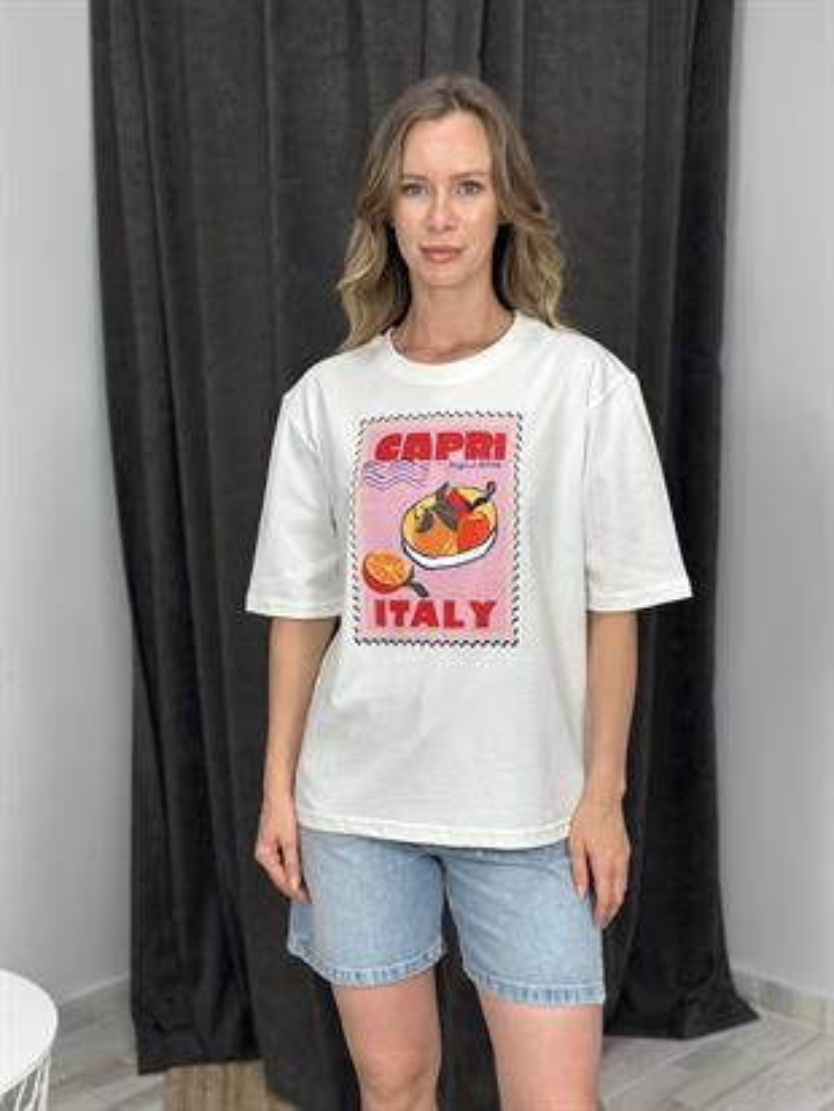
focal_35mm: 48
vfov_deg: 39.6
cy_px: 556
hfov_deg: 30.3
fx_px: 1541
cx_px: 417
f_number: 1.78
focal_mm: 6.86
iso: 80
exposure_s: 1/100
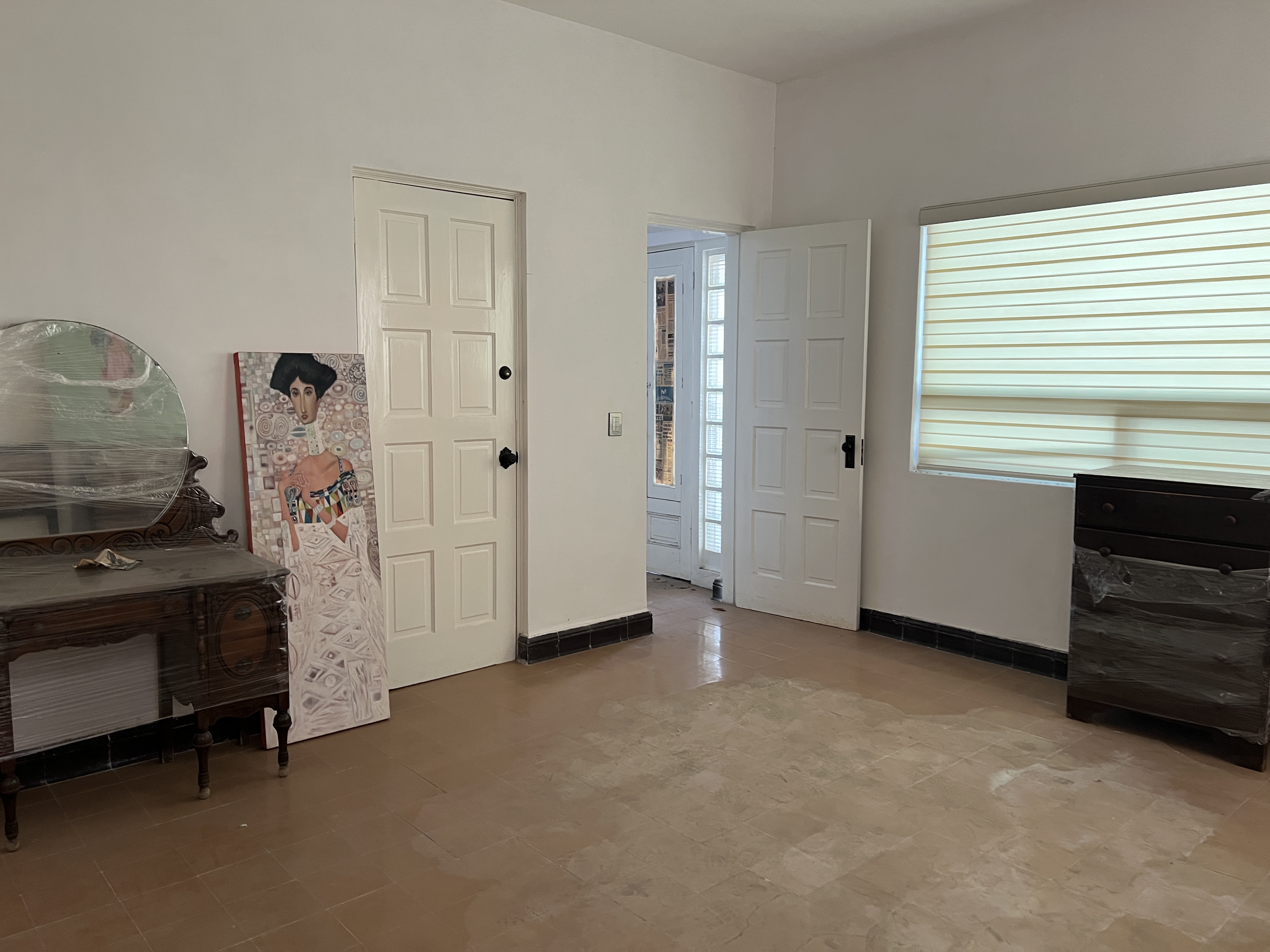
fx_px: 954
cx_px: 635
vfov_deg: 53.1
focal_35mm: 26
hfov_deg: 67.3
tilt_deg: -6.5
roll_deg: -0.3
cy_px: 476
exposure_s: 1/73
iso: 125
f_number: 1.5
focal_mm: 5.7
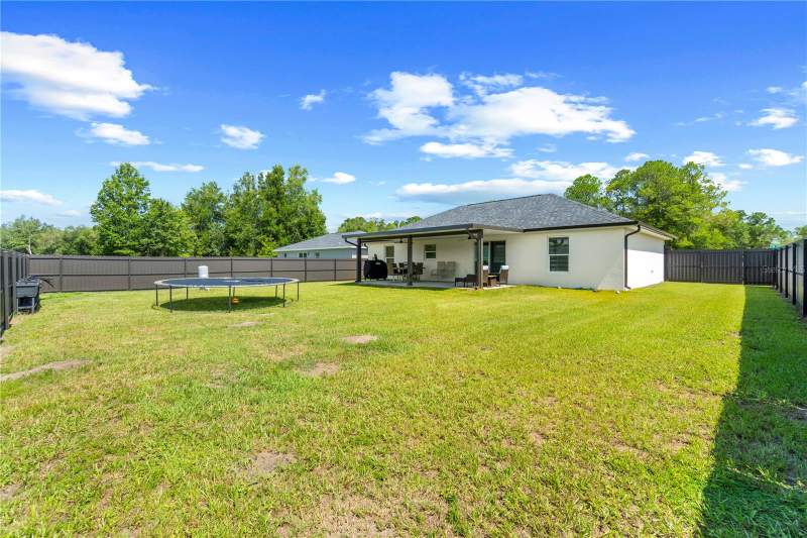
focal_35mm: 15
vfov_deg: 77.3
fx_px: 336
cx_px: 404
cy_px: 269
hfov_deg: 100.4
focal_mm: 10
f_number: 8
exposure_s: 1/60
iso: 250
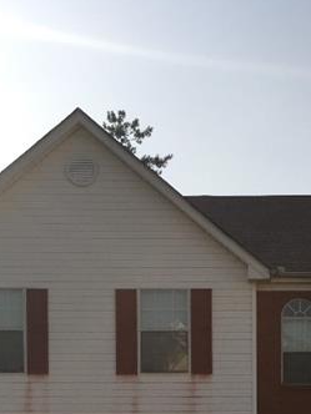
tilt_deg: +1.1
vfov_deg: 26.7
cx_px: 232
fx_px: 803
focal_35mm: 67
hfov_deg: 21.7
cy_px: 451
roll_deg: -0.1
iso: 40
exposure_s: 1/3049
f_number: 2.2
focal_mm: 4.15
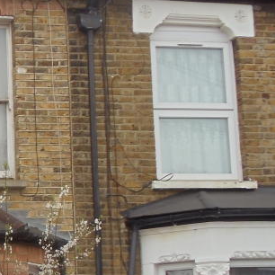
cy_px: 235
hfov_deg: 12.5
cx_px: -182
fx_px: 1168
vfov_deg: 13.3
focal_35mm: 130
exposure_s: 1/200
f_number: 3.5
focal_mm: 6
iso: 80
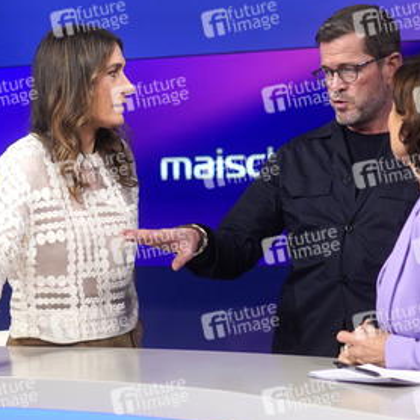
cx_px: 261
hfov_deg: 27.6
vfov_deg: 27.7
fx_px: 851
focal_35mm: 62
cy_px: 208
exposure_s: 1/400
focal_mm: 30
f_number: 1.6
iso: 640
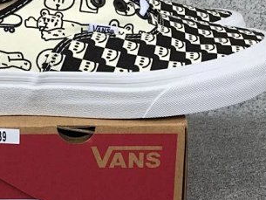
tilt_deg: -20.8
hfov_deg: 29.7
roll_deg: -0.1
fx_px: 500
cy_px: 107
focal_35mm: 65
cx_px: 97
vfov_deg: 22.6
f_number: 2.4
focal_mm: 3.3
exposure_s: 1/350
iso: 25
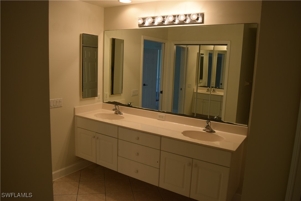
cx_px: 150
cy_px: 100
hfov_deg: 67.4
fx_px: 226
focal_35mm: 27
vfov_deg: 47.9
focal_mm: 18
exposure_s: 1/100
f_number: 5
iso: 400
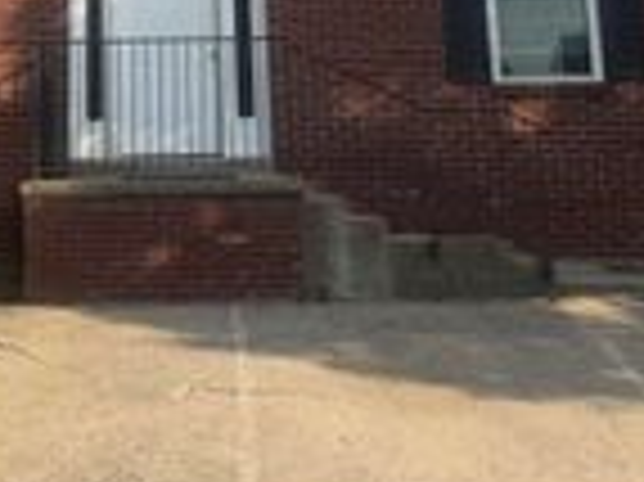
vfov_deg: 16.3
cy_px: -191
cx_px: 126
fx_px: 1561
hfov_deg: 23.0
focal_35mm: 84
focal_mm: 6.76
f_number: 1.78
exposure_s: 1/3759
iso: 80
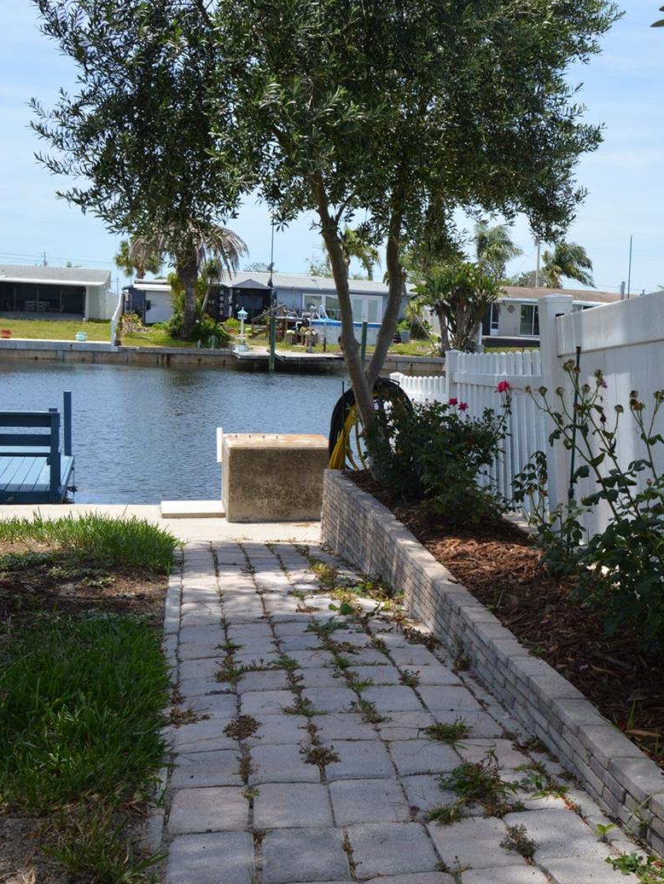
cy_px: 436
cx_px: 511
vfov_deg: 46.8
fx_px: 1023
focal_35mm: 40
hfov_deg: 35.1
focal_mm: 18
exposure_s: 1/250
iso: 100
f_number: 8
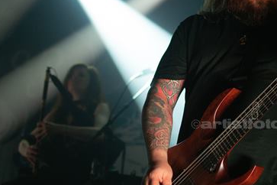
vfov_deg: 13.2
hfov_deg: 19.5
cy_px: 69
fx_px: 800
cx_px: 197
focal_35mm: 104
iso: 320
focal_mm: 35
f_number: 1.8
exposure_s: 1/400
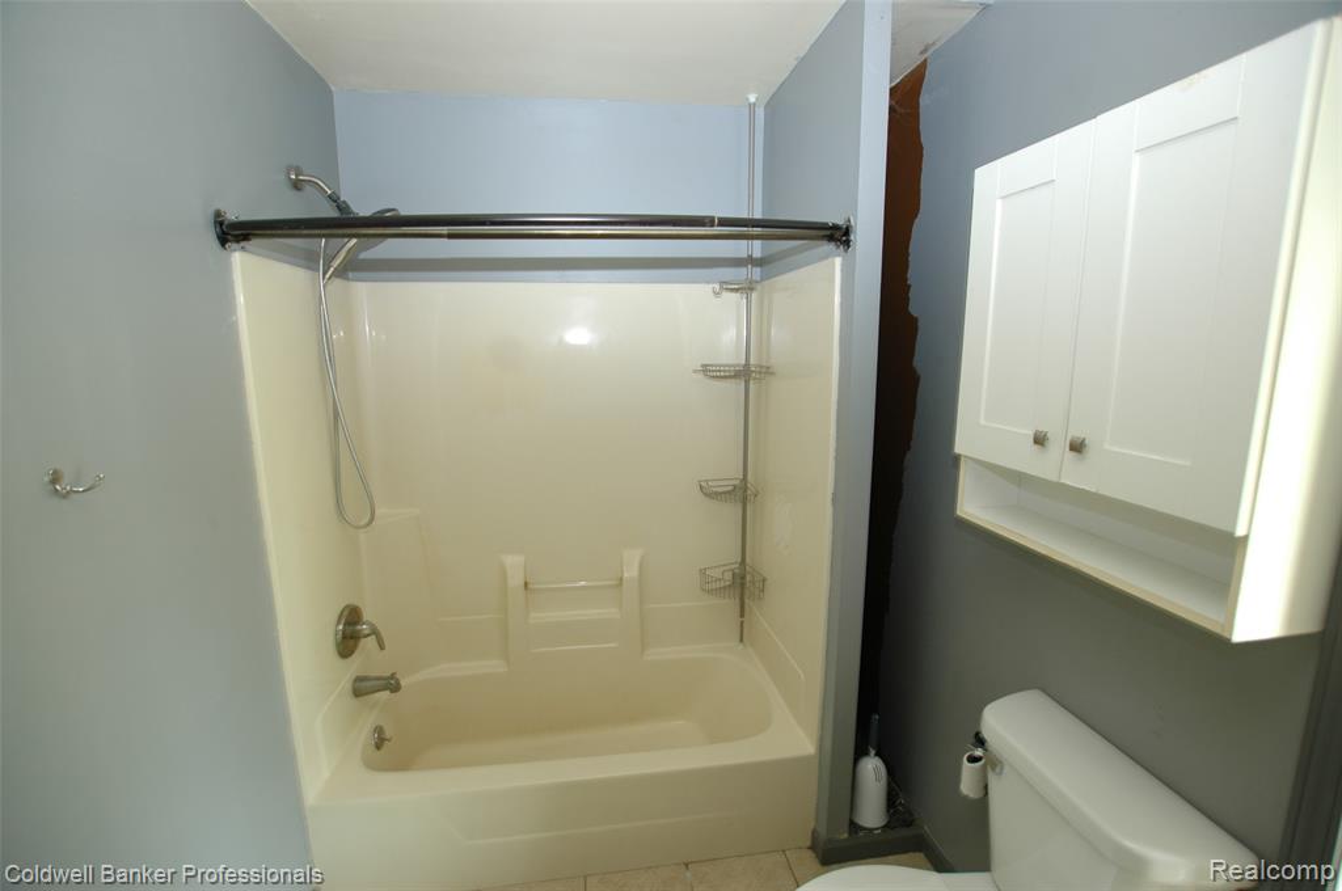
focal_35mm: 15
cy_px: 446
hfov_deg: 100.5
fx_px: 558
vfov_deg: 77.2
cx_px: 671
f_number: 3.5
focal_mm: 10
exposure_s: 1/2
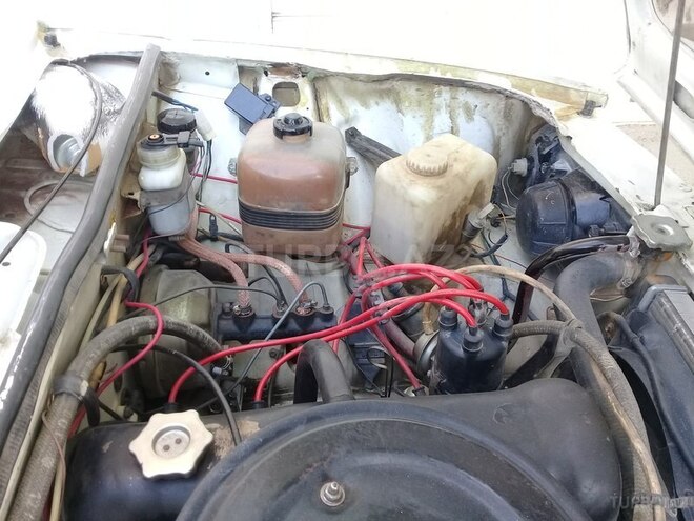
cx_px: 347
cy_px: 260
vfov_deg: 45.4
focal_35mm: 31
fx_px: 622
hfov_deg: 58.4
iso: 50
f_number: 2.2
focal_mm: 3.3
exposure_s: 1/100
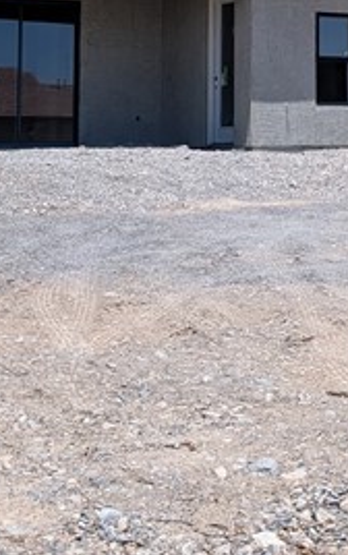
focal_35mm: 97
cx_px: 368
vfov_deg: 20.8
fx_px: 1469
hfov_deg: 13.3
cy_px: 29
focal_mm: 6.9
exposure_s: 1/1513
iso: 24
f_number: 1.68
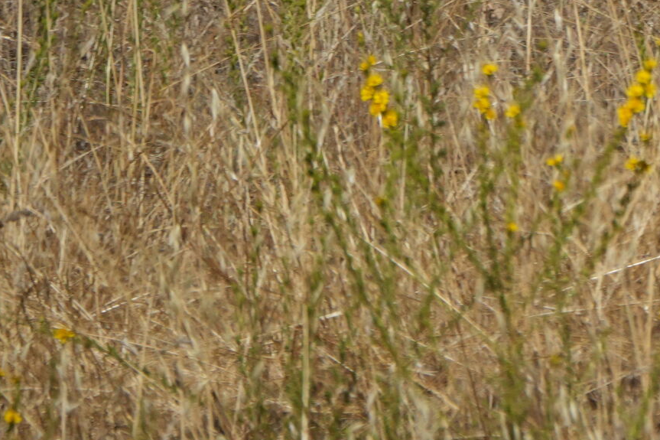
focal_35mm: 2002
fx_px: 36694
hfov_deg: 1.0
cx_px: 1571
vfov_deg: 0.7
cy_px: -442
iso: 500
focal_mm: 400
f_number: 6.3
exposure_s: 1/2500
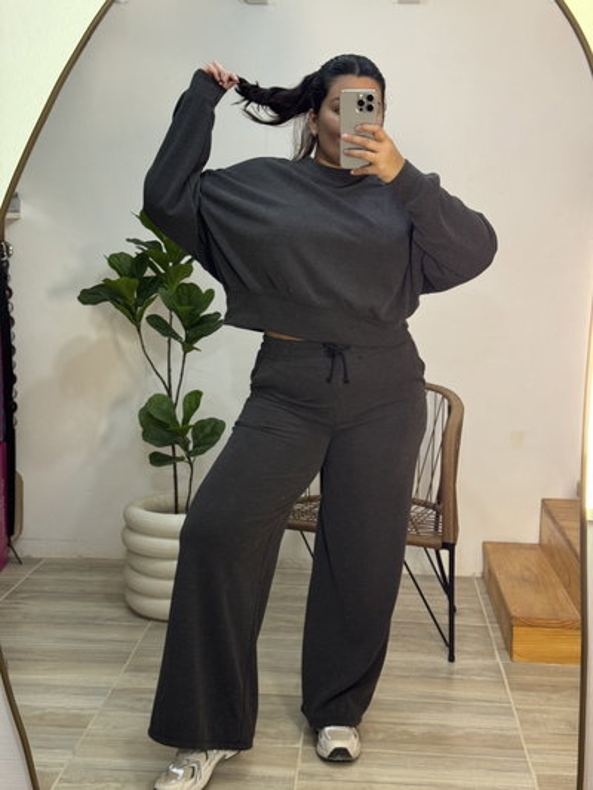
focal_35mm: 48
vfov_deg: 39.6
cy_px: 395
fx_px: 1096
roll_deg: +0.6
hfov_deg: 30.3
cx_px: 296
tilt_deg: -20.5
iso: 64
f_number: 1.78
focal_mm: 6.76
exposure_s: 1/50
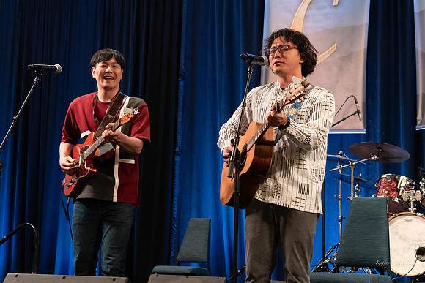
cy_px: 142
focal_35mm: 69
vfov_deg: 19.7
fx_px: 815
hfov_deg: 29.2
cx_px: 212
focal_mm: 69
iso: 6400
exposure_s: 1/250
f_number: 5.6
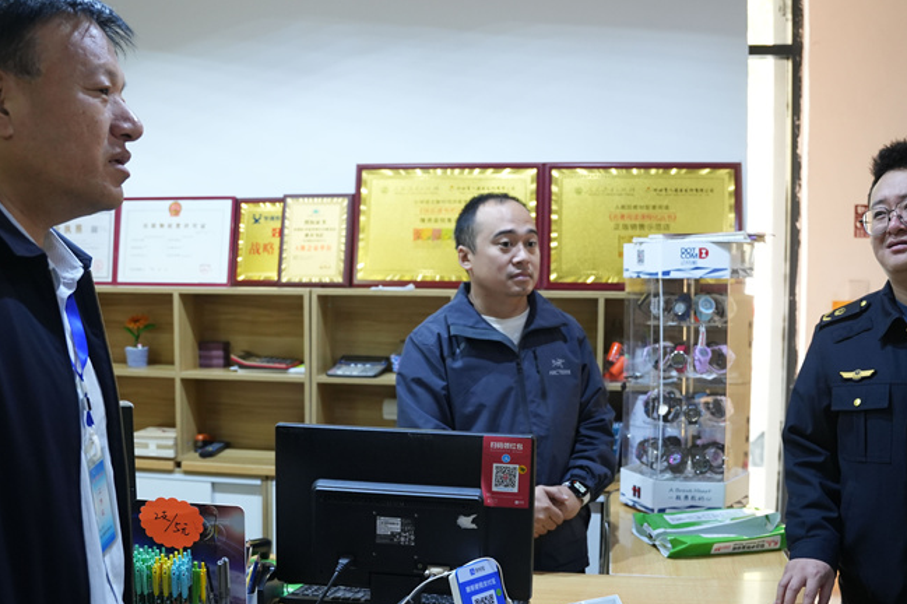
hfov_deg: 51.9
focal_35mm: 37
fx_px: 932
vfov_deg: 35.9
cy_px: 315
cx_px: 447
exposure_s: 1/80
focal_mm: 24
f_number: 2.8
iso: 1250
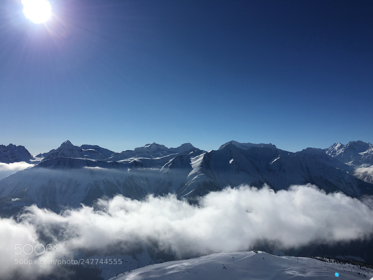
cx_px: 186
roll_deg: -0.5
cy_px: 140
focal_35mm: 29
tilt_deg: +2.0
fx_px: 312
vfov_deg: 48.2
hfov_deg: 61.7
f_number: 2.2
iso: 25
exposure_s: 1/7692
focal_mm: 4.15
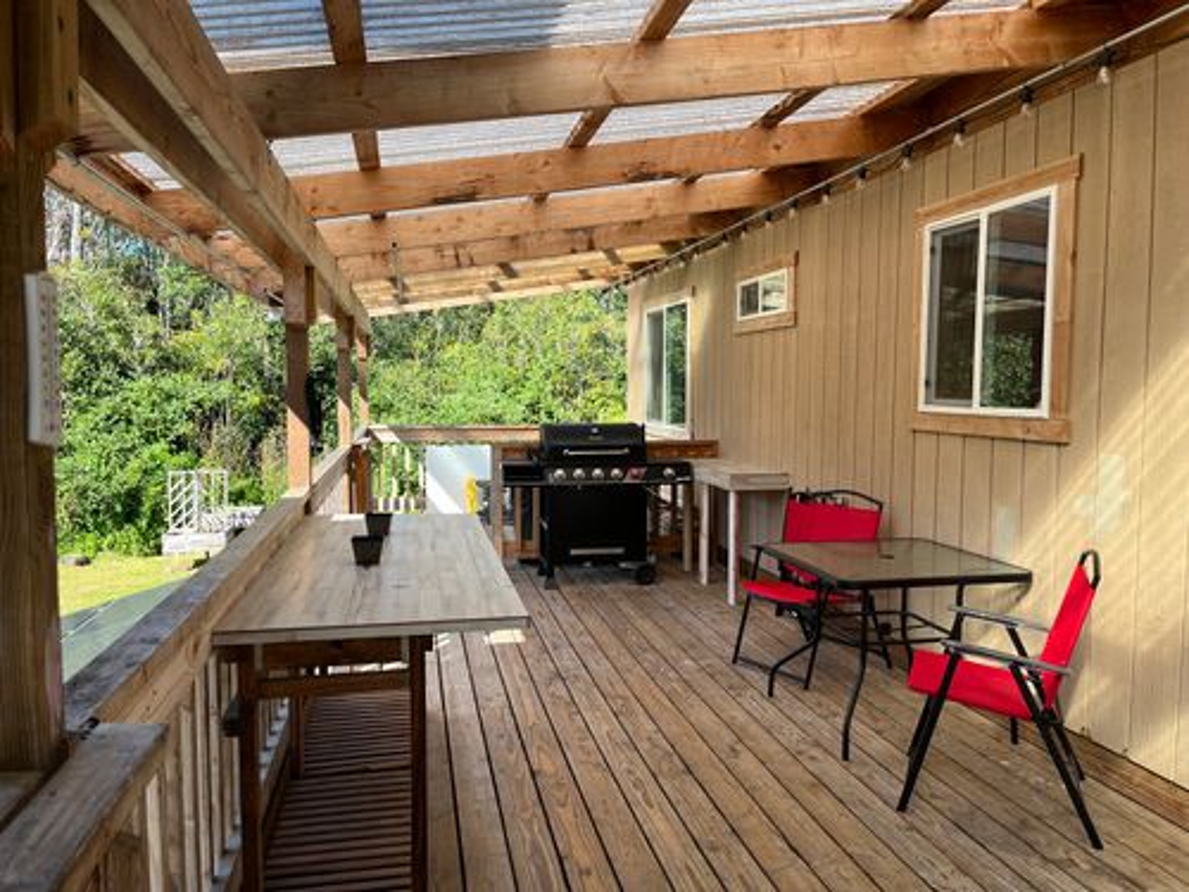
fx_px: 893
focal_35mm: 26
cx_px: 594
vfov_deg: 53.1
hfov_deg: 67.3
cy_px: 446
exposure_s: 1/592
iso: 50
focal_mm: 5.1
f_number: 1.6
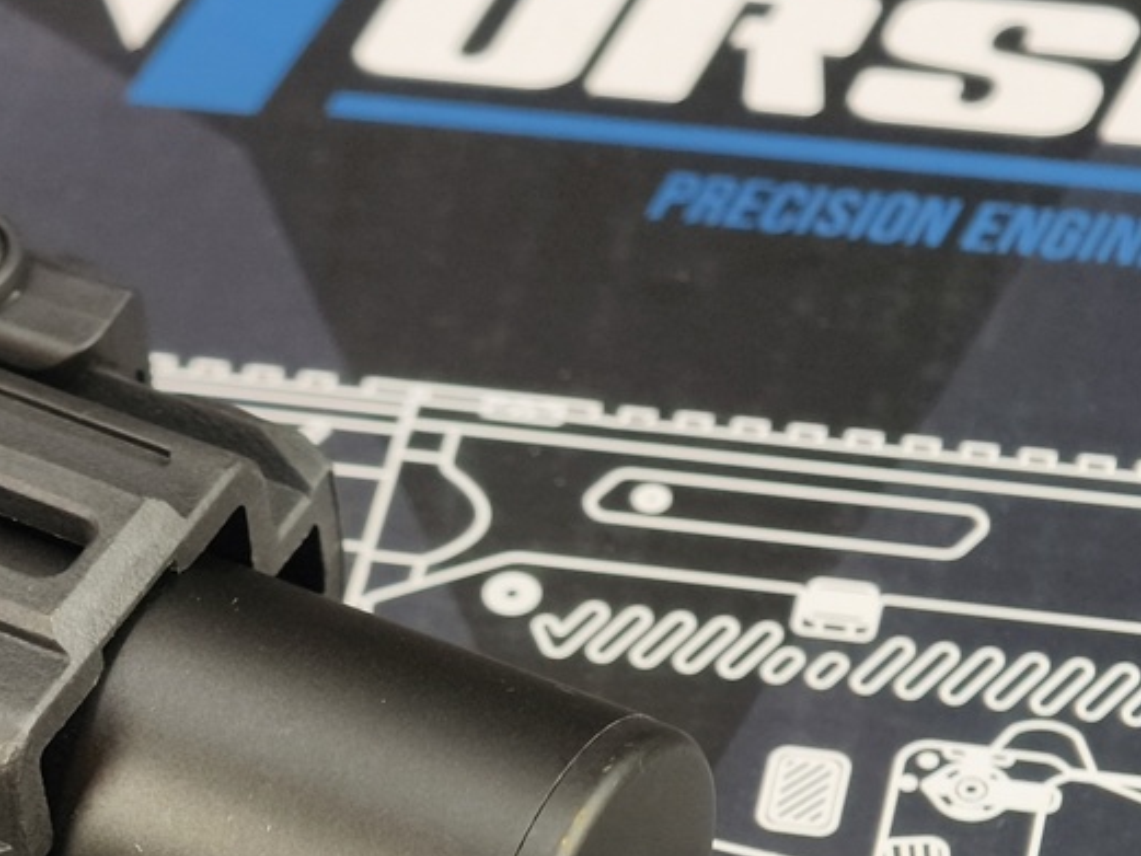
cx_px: -24
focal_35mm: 196
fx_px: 6462
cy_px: 747
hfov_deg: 10.0
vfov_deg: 7.6
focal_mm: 22.48
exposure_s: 1/13.3
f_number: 2.67
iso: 748
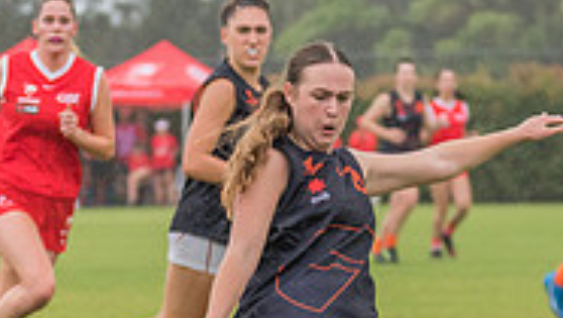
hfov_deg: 4.0
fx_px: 8083
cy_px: 316
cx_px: 293
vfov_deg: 2.3
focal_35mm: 541
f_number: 5
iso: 900
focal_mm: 150
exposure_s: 1/1250
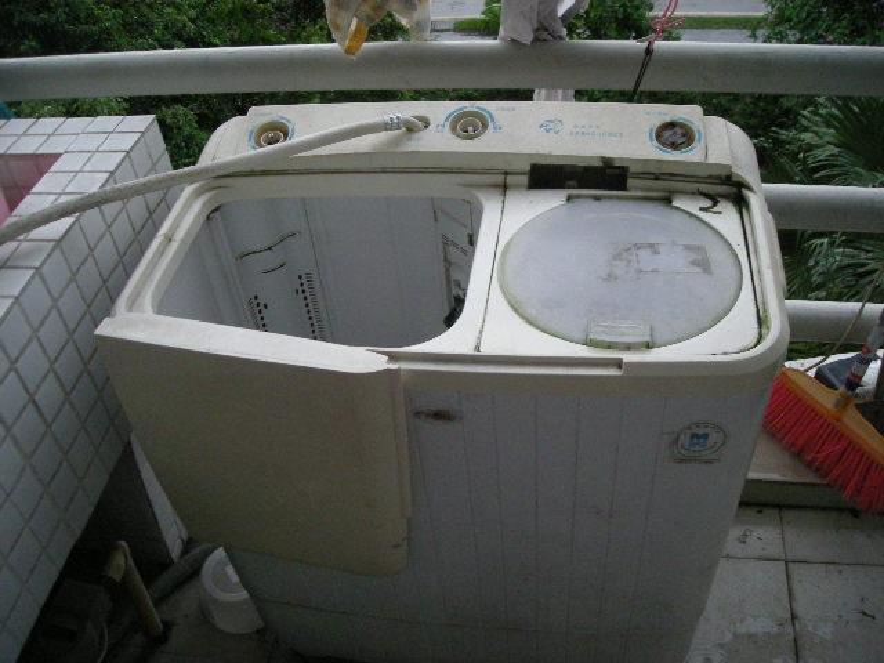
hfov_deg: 52.6
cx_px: 442
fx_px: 894
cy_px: 332
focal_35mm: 35
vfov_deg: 40.7
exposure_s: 1/25.5
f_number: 2.8
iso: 400
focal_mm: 5.7
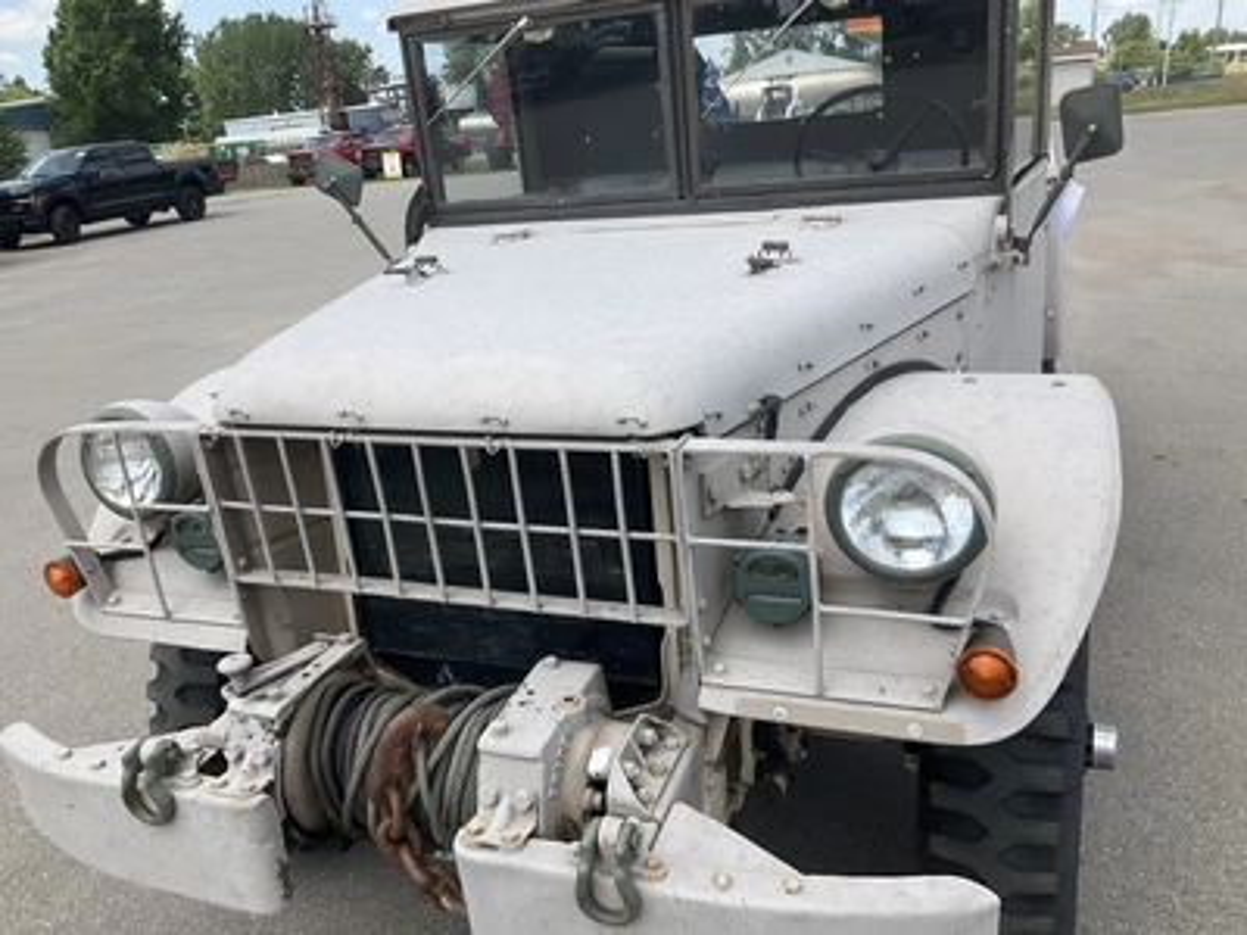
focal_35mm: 29
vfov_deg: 48.2
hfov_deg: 61.7
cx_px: 624
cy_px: 468
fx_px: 1045
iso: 25
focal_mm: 3
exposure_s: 1/1311
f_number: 1.8
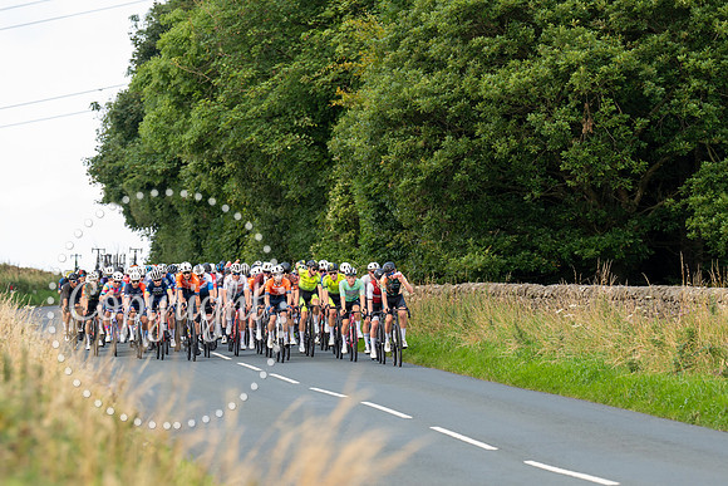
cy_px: 298
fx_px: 5300
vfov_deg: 5.2
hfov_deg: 7.9
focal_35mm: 262
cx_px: 388
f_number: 4.5
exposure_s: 1/800
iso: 640
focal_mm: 185
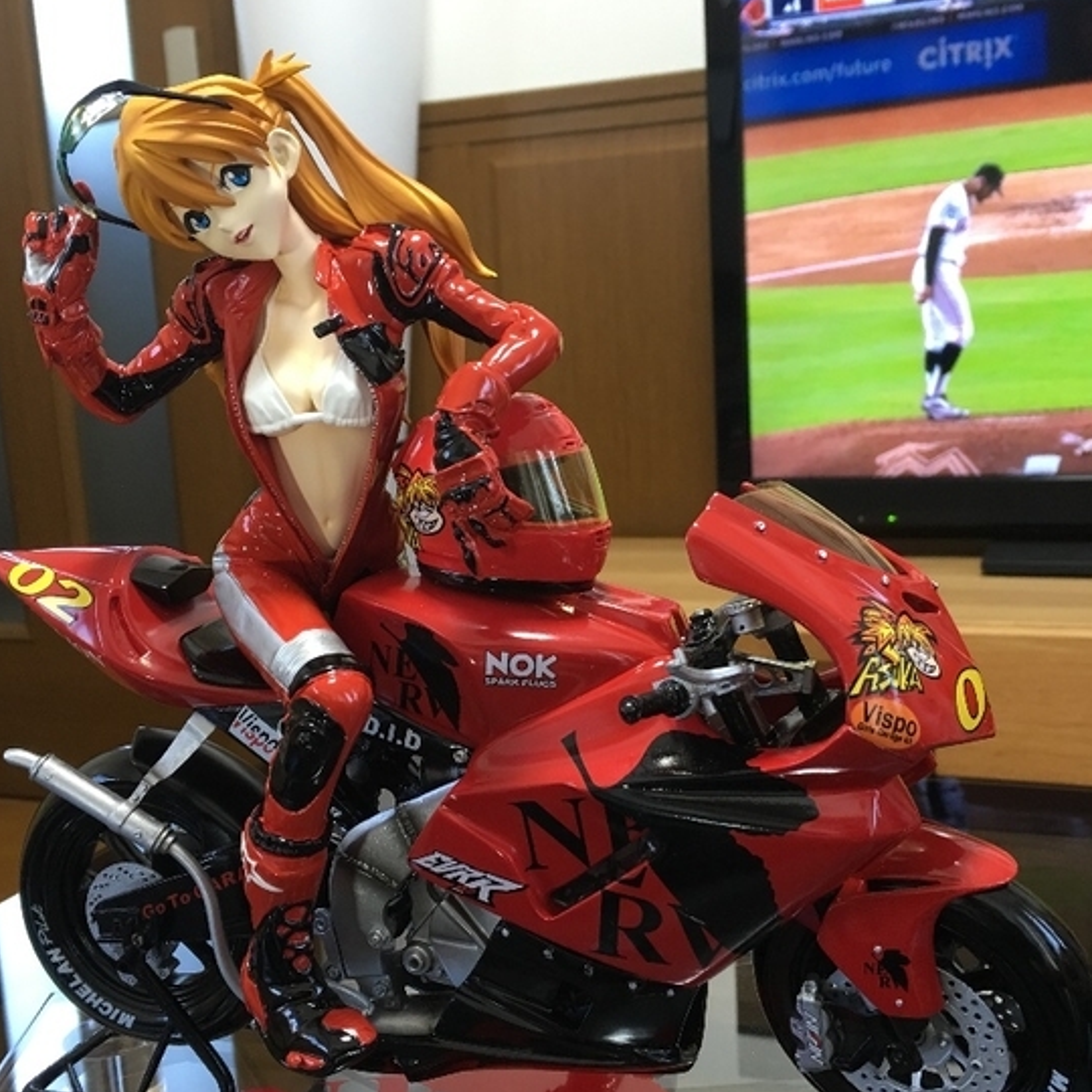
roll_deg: +3.1
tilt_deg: -9.5
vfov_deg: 43.8
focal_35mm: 38
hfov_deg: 43.8
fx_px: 1356
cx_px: 586
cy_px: 593
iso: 50
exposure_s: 1/15
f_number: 2.2
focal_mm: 4.15
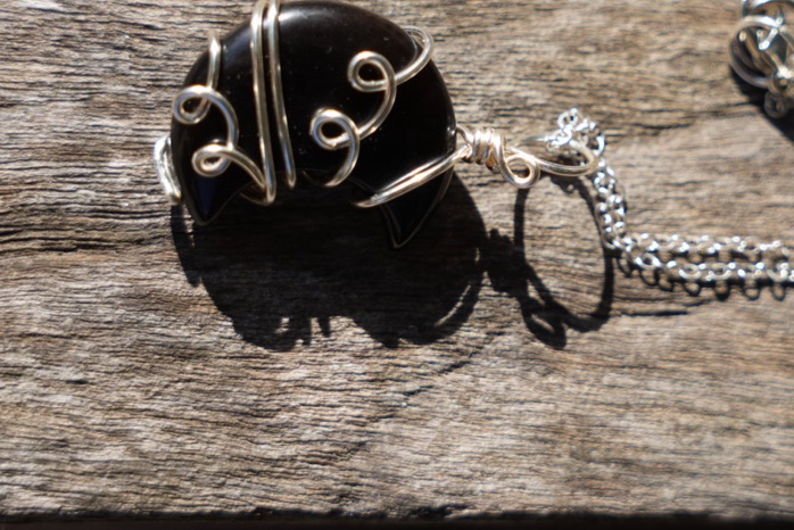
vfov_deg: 13.9
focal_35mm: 99
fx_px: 2174
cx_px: 612
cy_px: 158
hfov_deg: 20.5
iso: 100
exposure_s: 1/400
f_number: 4.5
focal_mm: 57.3
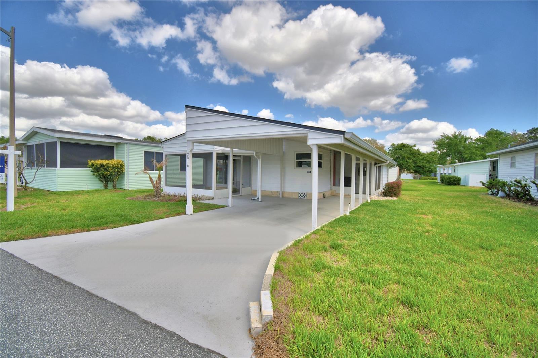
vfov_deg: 77.3
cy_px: 179
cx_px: 269
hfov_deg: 100.4
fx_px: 224
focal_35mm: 15
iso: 100
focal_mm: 10
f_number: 4.5
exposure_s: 1/1250
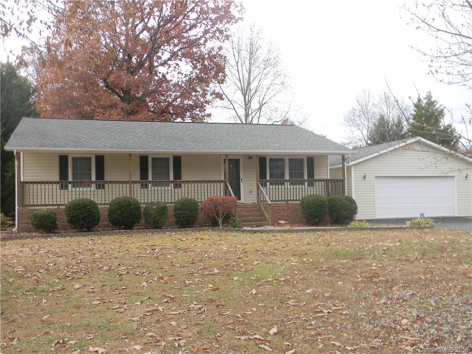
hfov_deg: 51.4
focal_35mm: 36
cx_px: 236
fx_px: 491
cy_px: 177
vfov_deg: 39.7
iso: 112
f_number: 3.7
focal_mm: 6.4
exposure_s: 1/320
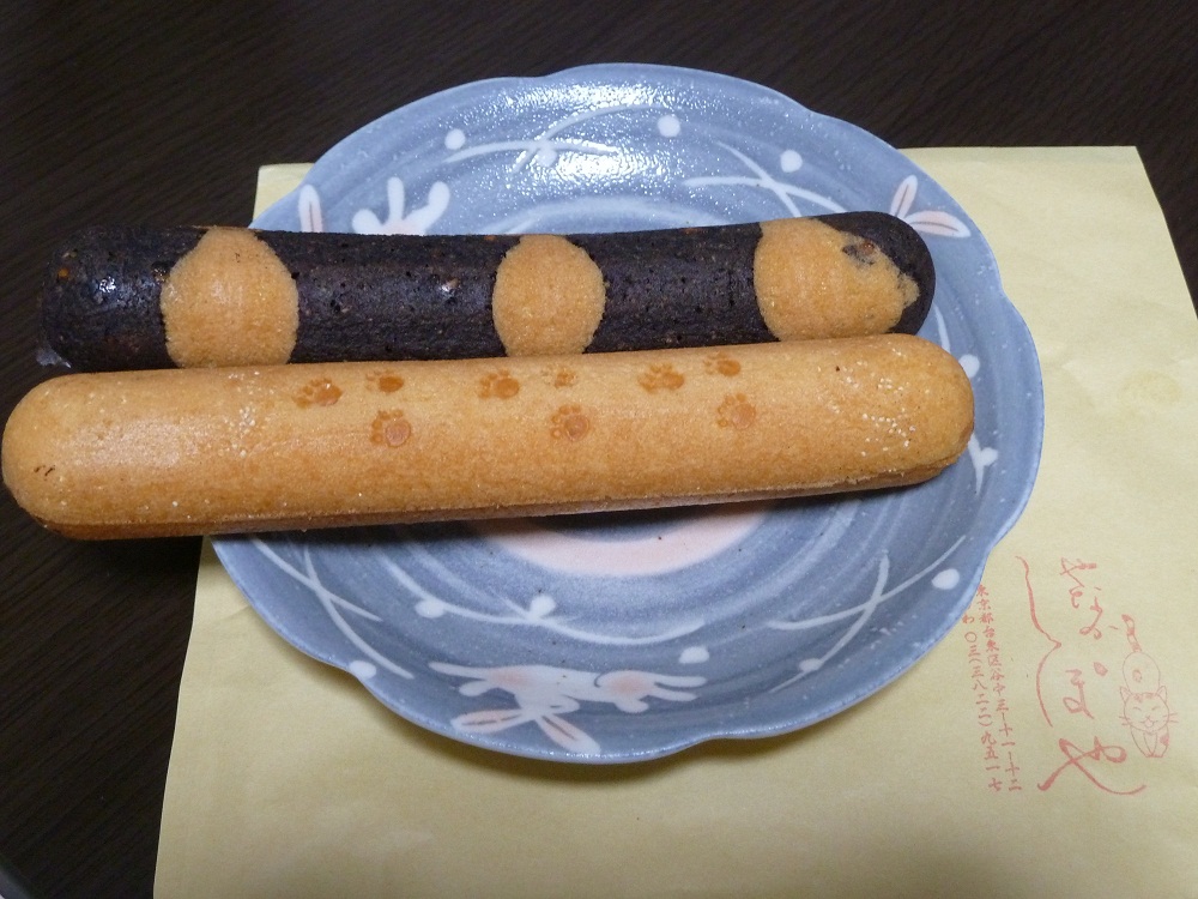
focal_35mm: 42
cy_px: 450
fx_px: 1454
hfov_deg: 44.8
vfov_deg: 34.3
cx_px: 599
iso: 400
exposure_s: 1/15
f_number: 3.7
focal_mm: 6.9
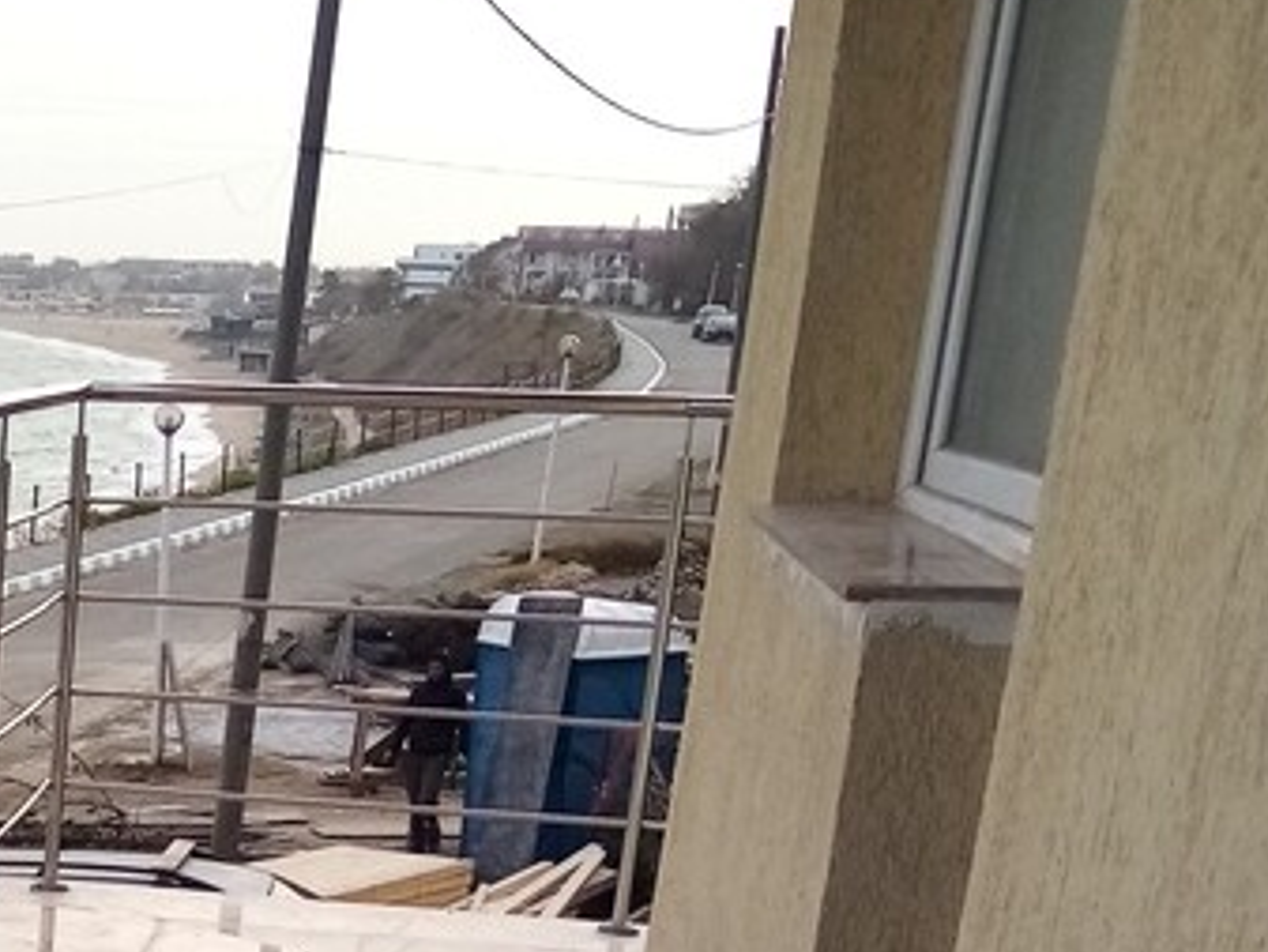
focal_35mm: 79
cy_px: 1388
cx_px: -527
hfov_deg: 21.5
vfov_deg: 17.0
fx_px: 2895
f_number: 1.8
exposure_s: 1/629
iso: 108
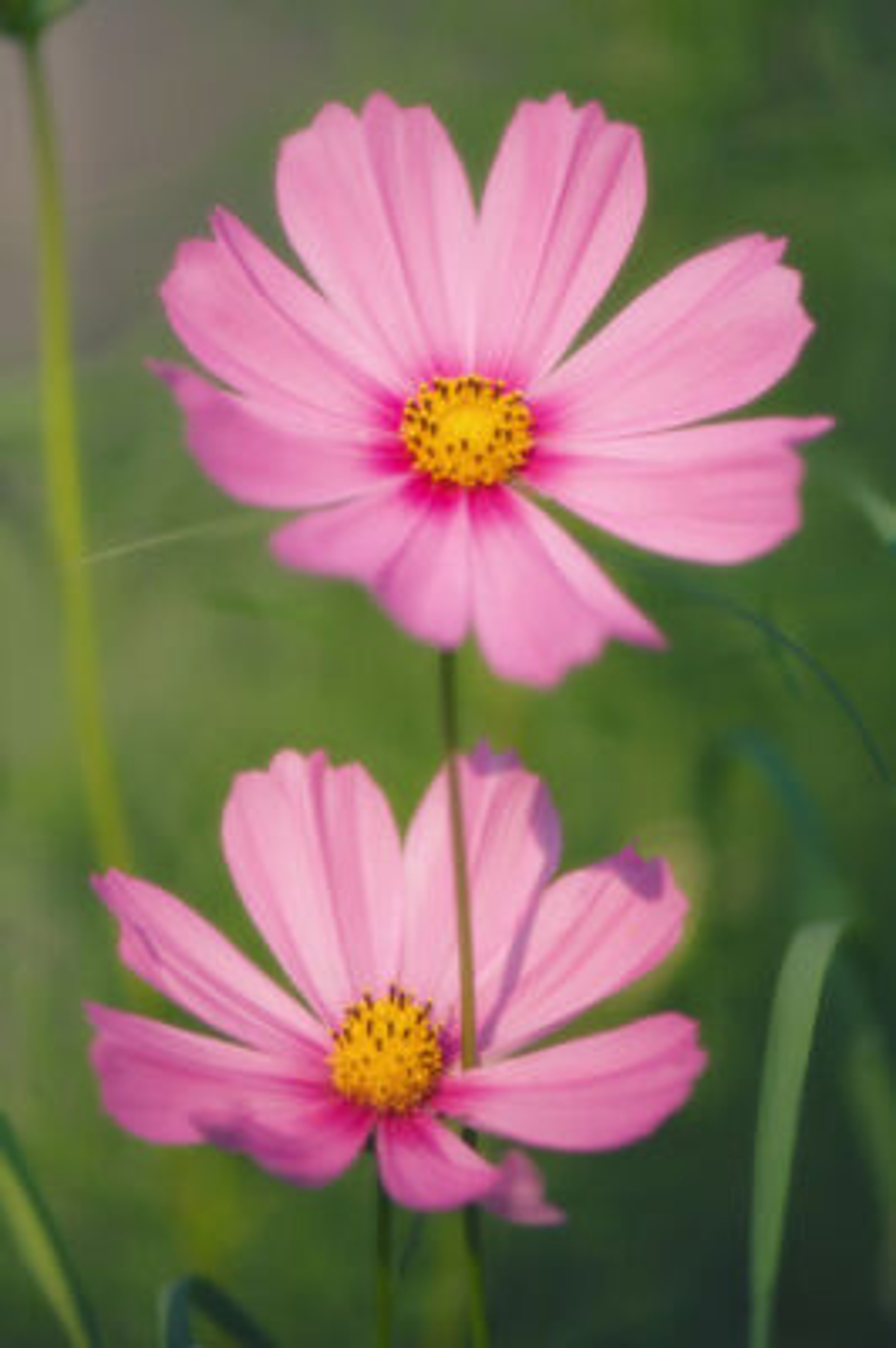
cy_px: 674
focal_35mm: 158
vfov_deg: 13.1
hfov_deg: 8.7
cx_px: 448
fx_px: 5890
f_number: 3
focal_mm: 105
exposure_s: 1/320
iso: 100
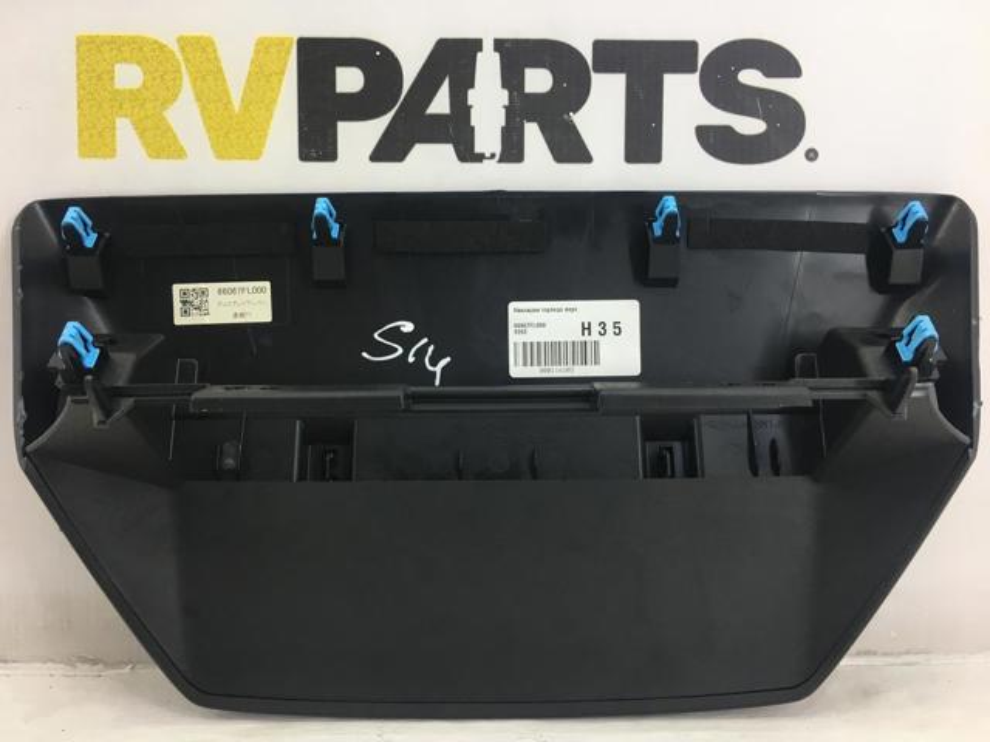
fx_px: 829
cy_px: 371
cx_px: 495
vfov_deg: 48.2
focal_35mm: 29
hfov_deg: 61.7
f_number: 2.2
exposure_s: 1/33
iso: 25
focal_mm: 4.15
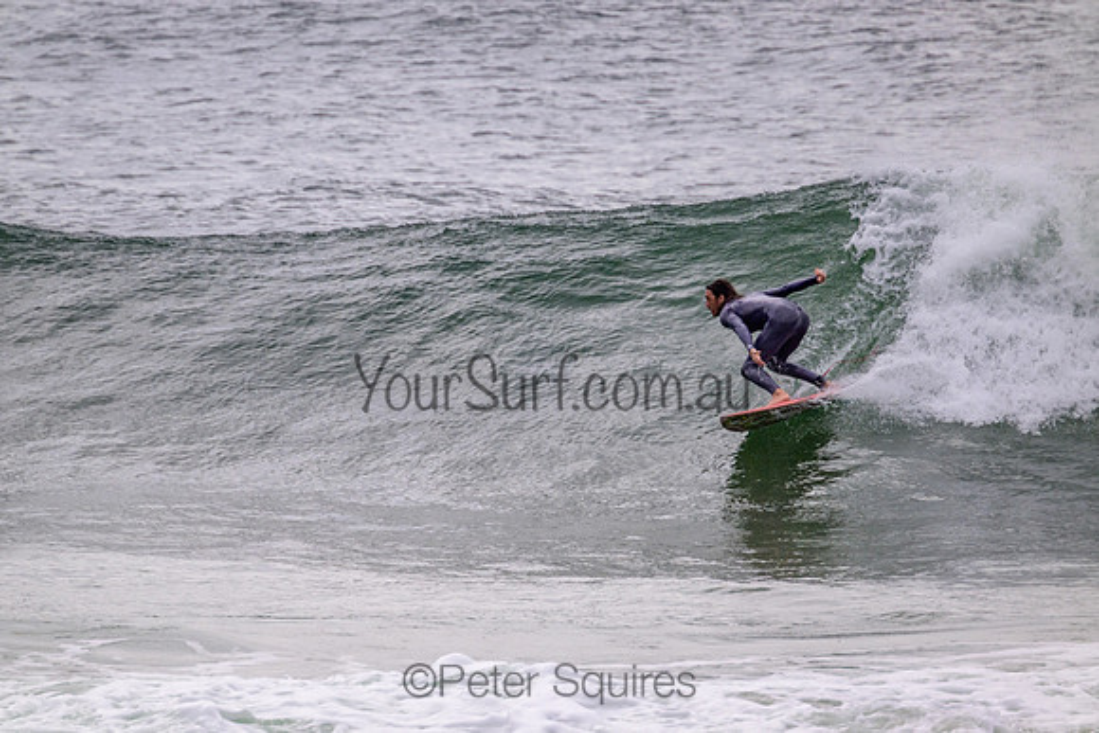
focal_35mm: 800
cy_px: 366
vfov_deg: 1.7
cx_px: 550
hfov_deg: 2.6
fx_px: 24427
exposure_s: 1/2000
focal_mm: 800
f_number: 11
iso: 1400
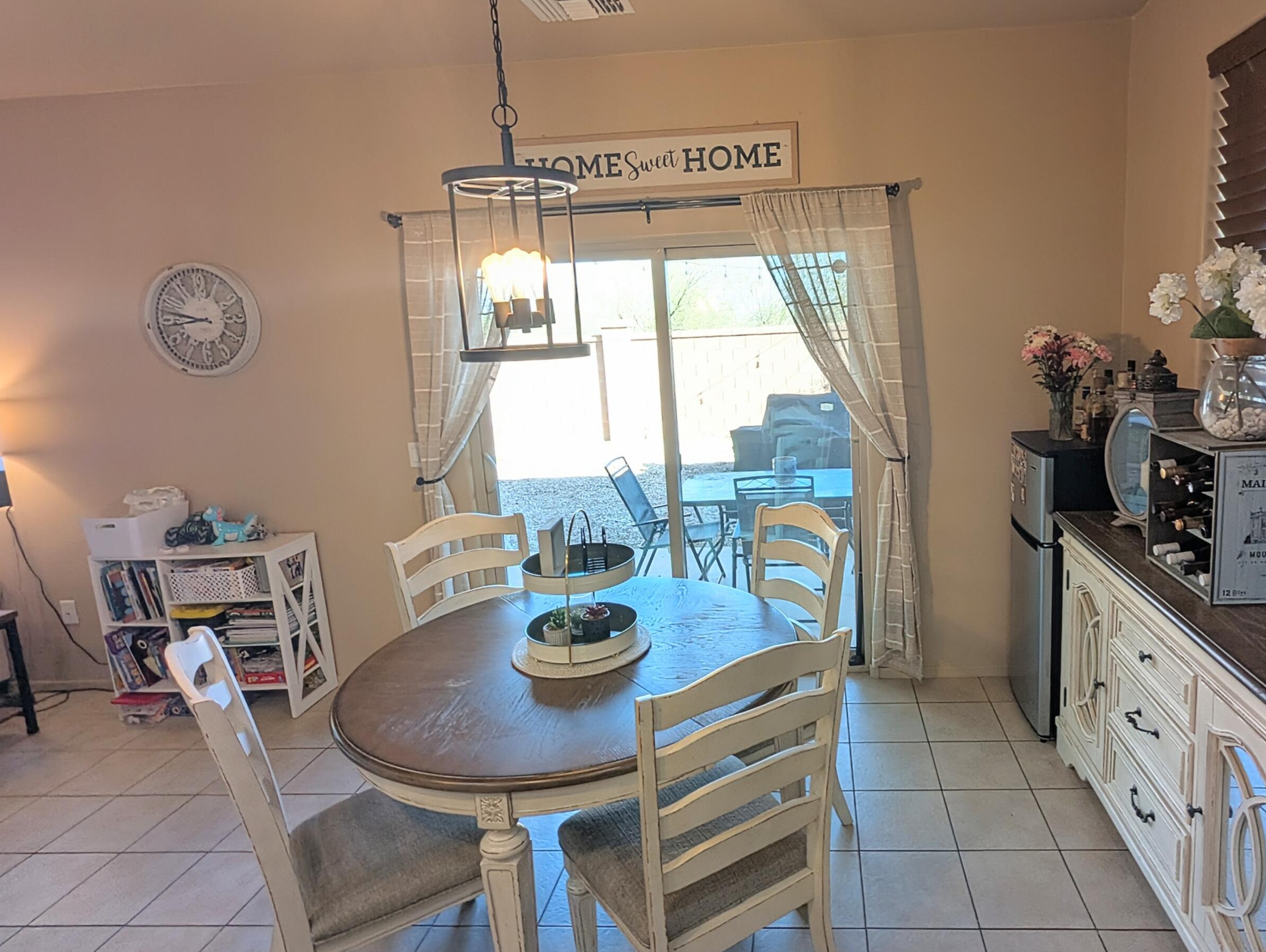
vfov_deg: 66.0
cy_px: 442
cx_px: 768
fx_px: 732
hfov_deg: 80.6
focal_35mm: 20
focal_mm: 2.35
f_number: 2.2
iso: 80
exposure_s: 1/160
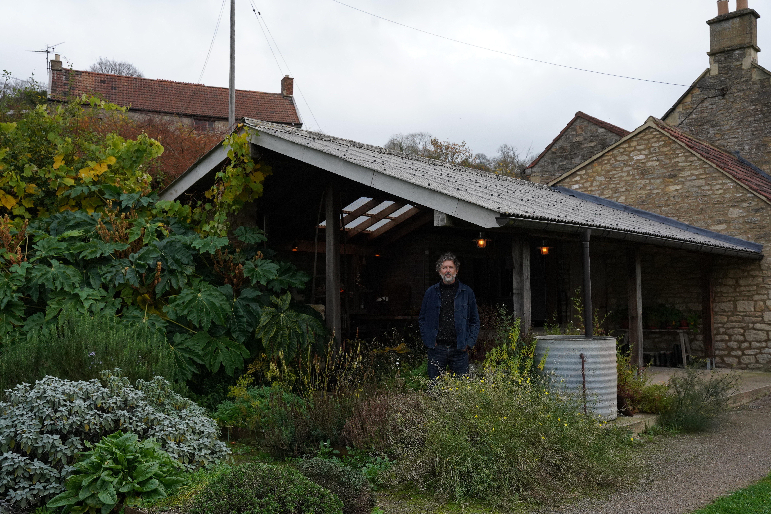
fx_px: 771
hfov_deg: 53.1
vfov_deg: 36.9
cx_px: 386
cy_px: 257
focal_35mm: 36
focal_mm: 36
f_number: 7.1
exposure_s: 1/1000
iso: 1250
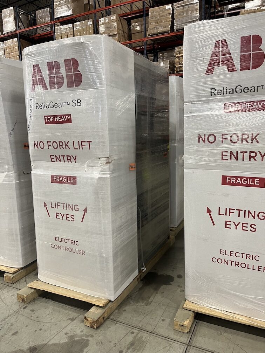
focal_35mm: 26
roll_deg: +1.3
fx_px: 265
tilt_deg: -8.7
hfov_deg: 53.1
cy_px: 176
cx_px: 132
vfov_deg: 67.3
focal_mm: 5.1
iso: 200
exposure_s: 1/60
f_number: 1.6
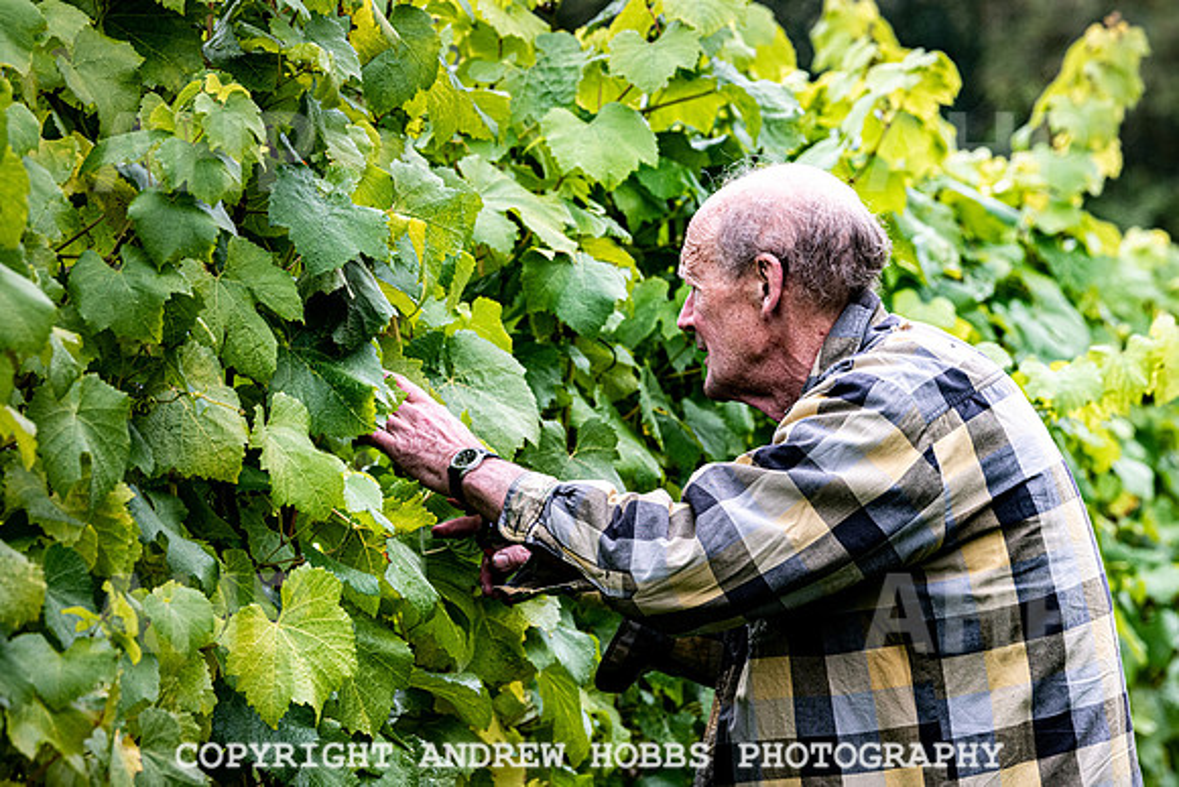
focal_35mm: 187
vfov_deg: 7.3
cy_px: 328
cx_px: 685
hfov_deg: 11.0
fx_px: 6138
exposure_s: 1/500
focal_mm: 160
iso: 500
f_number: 5.6
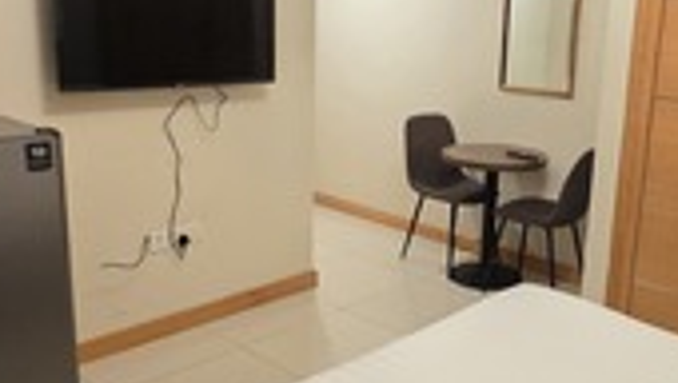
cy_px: 193
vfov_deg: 31.3
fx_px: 684
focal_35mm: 38
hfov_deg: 51.5
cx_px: 465
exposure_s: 1/50
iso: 1000
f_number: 1.9
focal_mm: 2.2
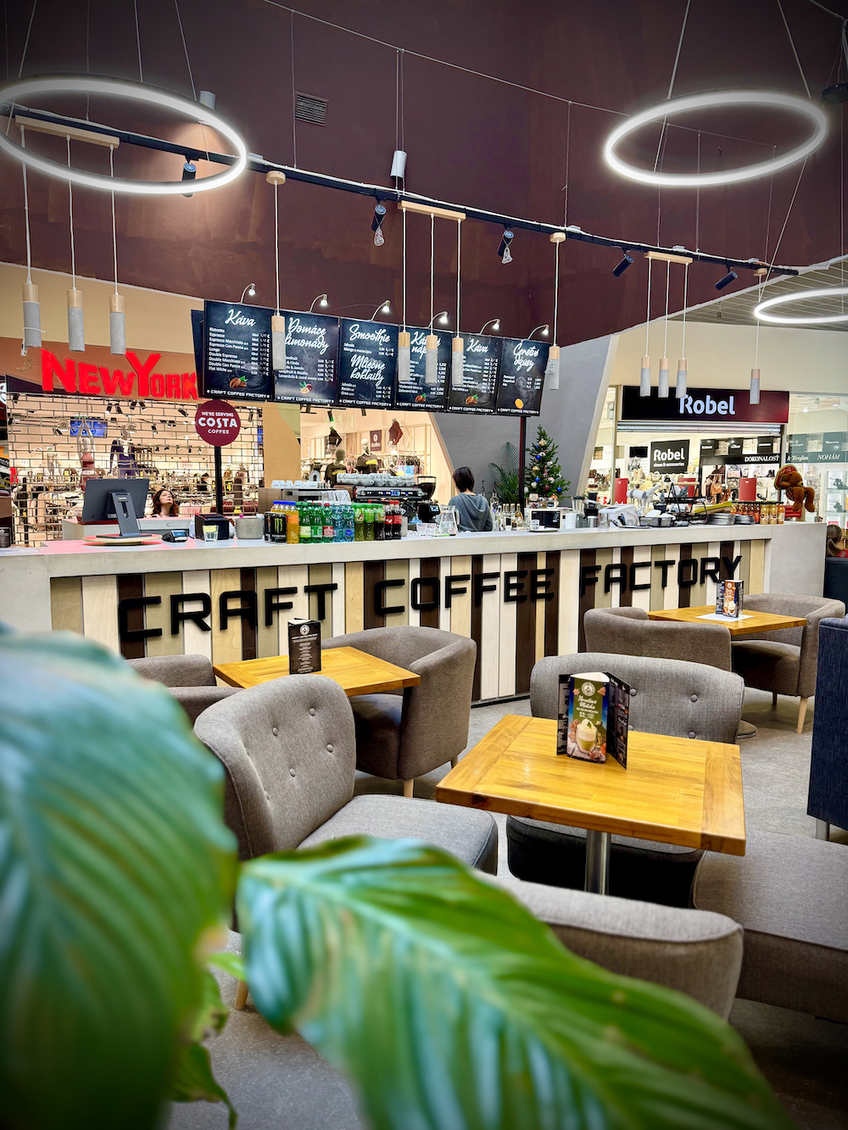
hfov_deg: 56.8
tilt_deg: -6.3
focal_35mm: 24
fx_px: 784
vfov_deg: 71.6
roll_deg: -0.9
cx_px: 424
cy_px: 565
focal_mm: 6.76
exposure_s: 1/50
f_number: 1.78
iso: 125
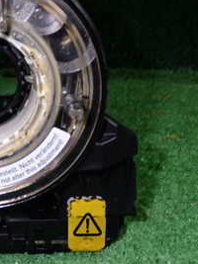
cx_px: -5
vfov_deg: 24.1
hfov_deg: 17.7
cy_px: 100
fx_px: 618
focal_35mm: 81
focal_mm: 6.37
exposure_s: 1/40
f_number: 10
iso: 400
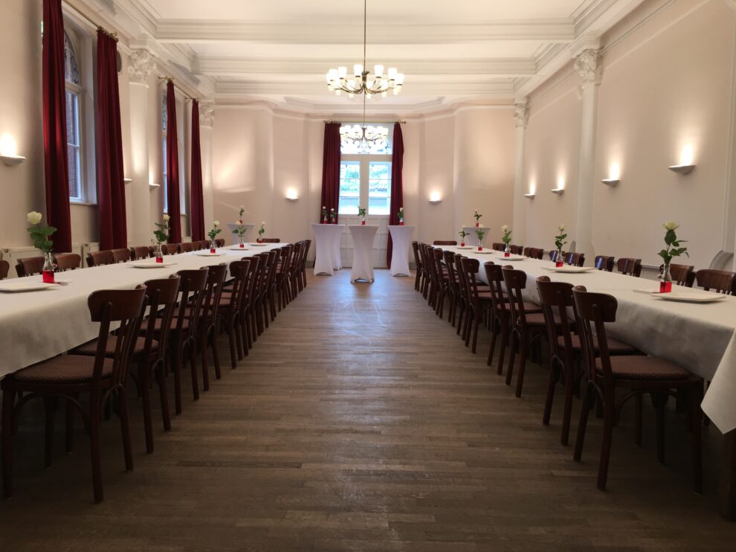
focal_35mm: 30
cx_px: 363
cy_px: 285
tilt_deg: -5.4
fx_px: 638
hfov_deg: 60.0
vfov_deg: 46.8
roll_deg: -1.5
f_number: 2.2
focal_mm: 4.15
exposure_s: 1/33
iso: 40
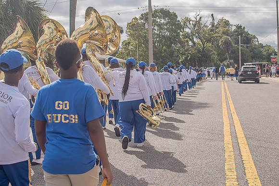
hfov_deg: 38.2
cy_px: 93
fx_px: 403
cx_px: 140
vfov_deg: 26.0
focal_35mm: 52
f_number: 4
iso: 100
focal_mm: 35
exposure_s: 1/1600
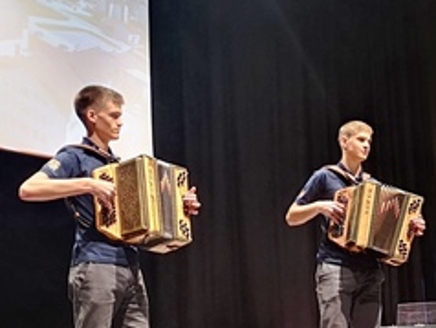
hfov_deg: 35.1
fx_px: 643
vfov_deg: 27.6
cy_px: 293
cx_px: 398
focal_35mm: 51
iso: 160
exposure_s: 1/33.3
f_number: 1.8
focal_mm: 3.95
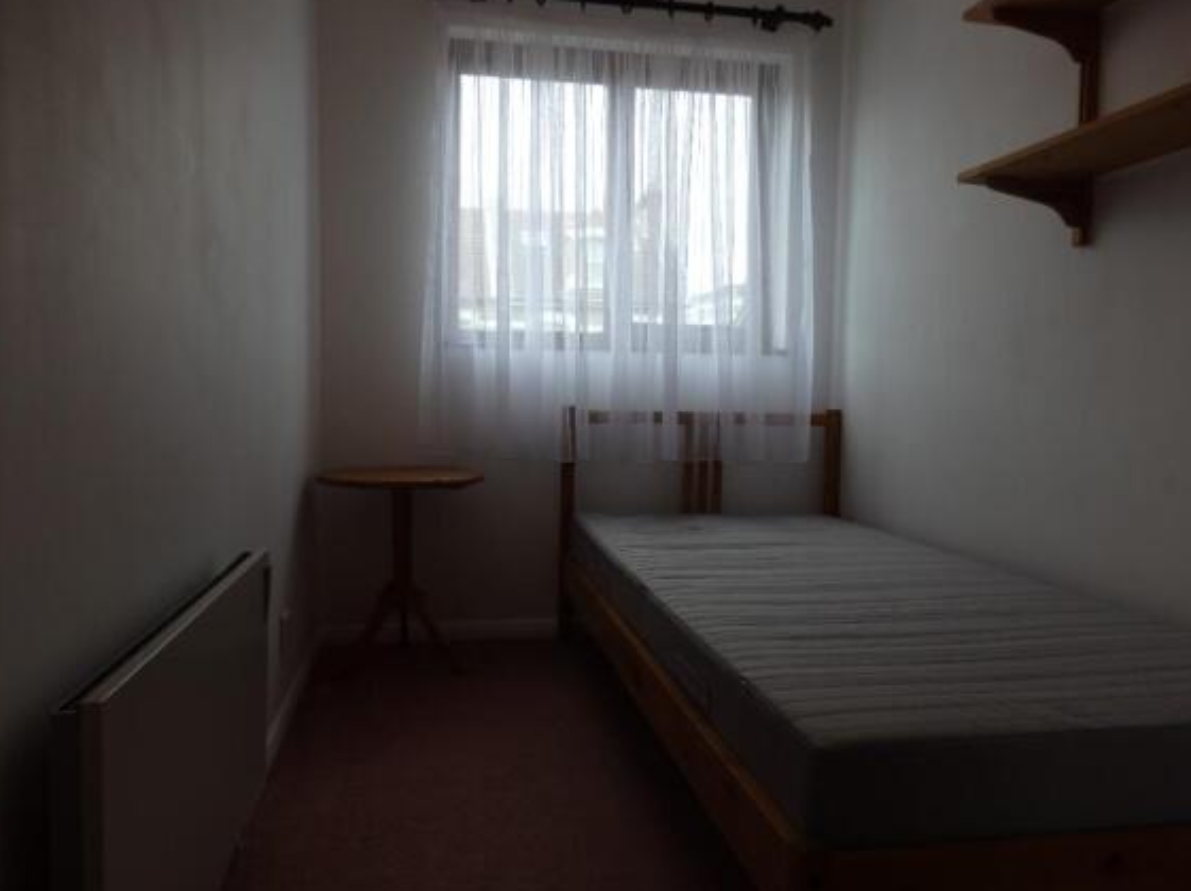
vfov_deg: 53.0
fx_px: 894
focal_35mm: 26
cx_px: 593
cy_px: 449
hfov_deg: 67.3
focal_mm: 4.5
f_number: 3
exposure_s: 1/100
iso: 100
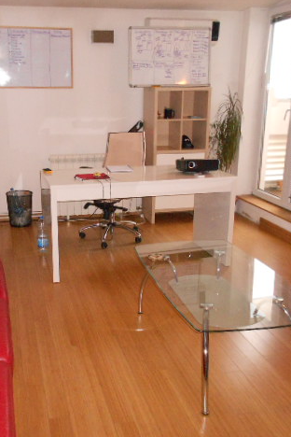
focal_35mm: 37
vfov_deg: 51.9
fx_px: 449
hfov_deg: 35.7
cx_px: 104
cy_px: 220
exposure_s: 1/25
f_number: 3.2
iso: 500
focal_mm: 4.6
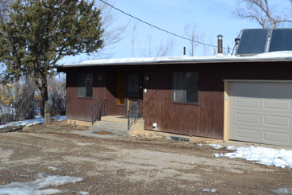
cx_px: 252
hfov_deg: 39.5
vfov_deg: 28.6
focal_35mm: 47
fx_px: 381
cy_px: 89
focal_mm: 18
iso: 100
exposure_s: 1/320
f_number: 9
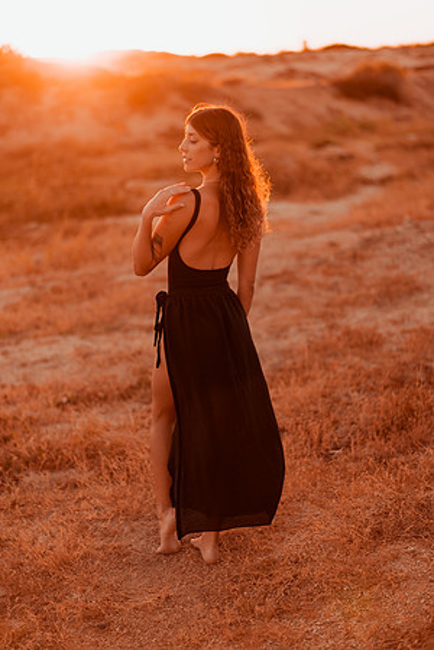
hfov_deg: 23.4
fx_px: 1049
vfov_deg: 34.5
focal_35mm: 58
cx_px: 217
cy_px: 325
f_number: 1.4
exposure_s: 1/1600
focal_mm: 58
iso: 100
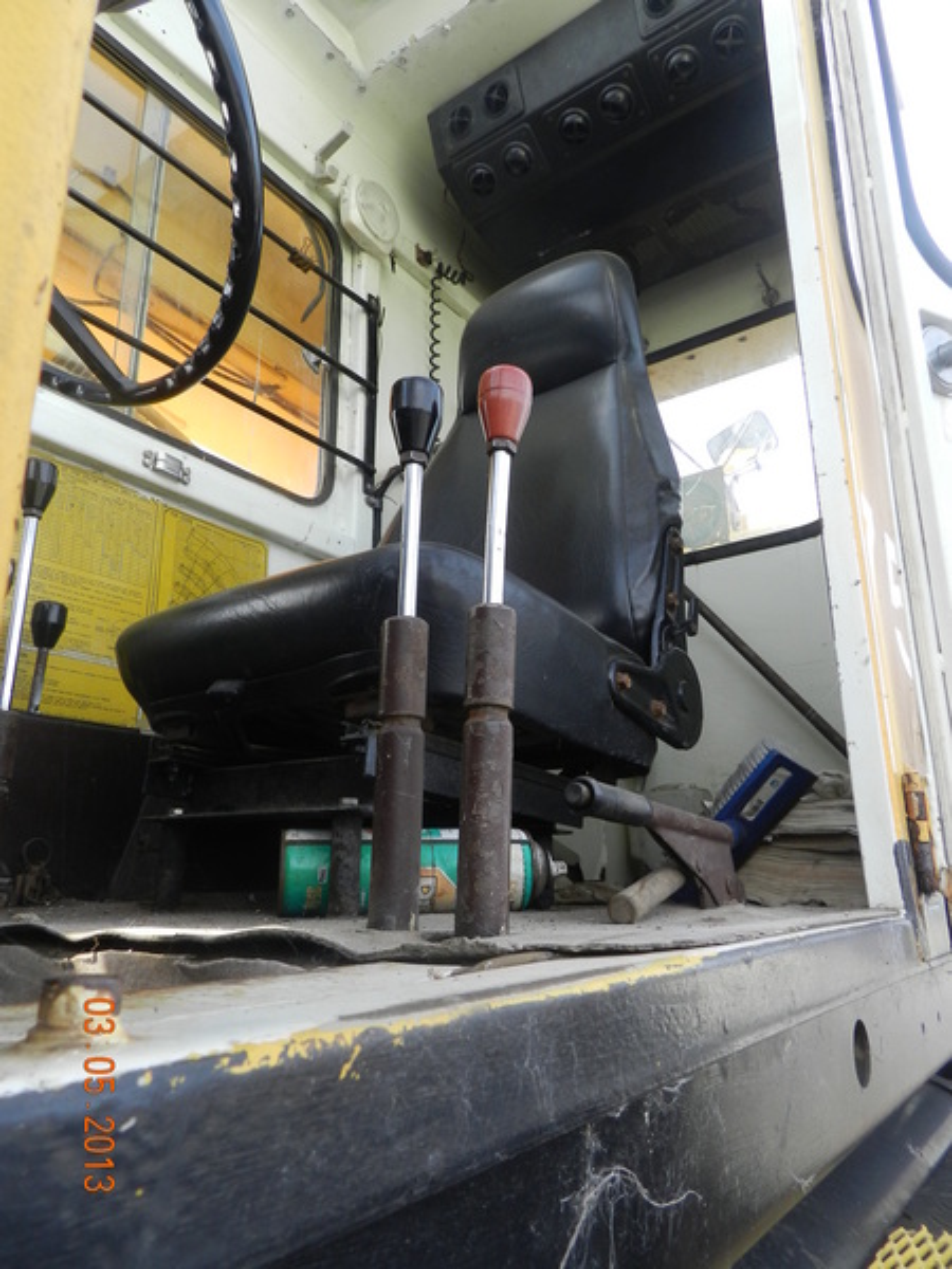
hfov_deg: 58.9
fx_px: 843
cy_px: 634
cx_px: 476
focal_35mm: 23
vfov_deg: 73.9
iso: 160
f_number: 3.4
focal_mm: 4
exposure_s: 1/320
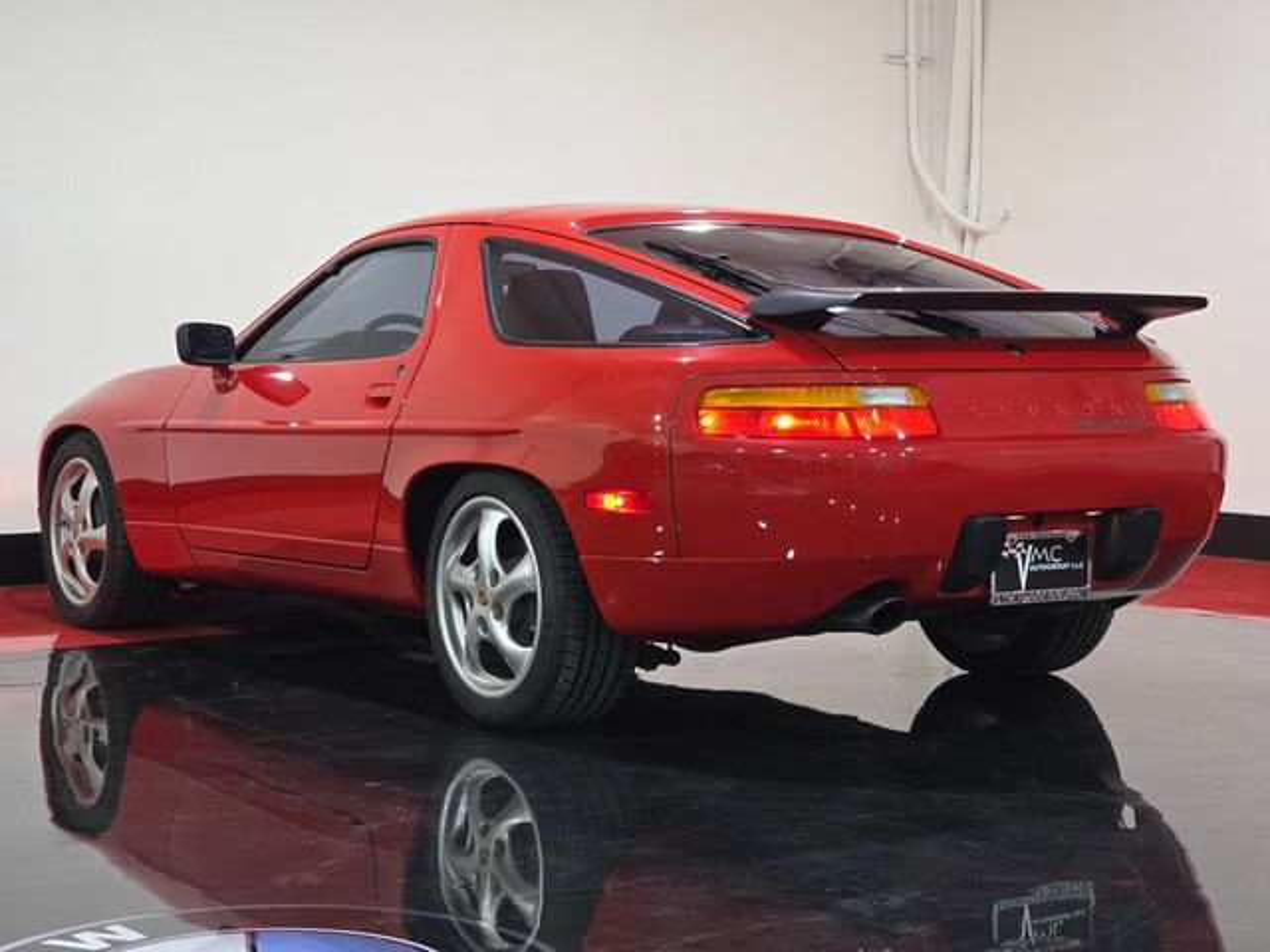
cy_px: 476
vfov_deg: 21.3
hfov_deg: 28.2
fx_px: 2531
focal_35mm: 69
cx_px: 635
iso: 400
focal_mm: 7.9
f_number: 2.4
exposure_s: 1/120
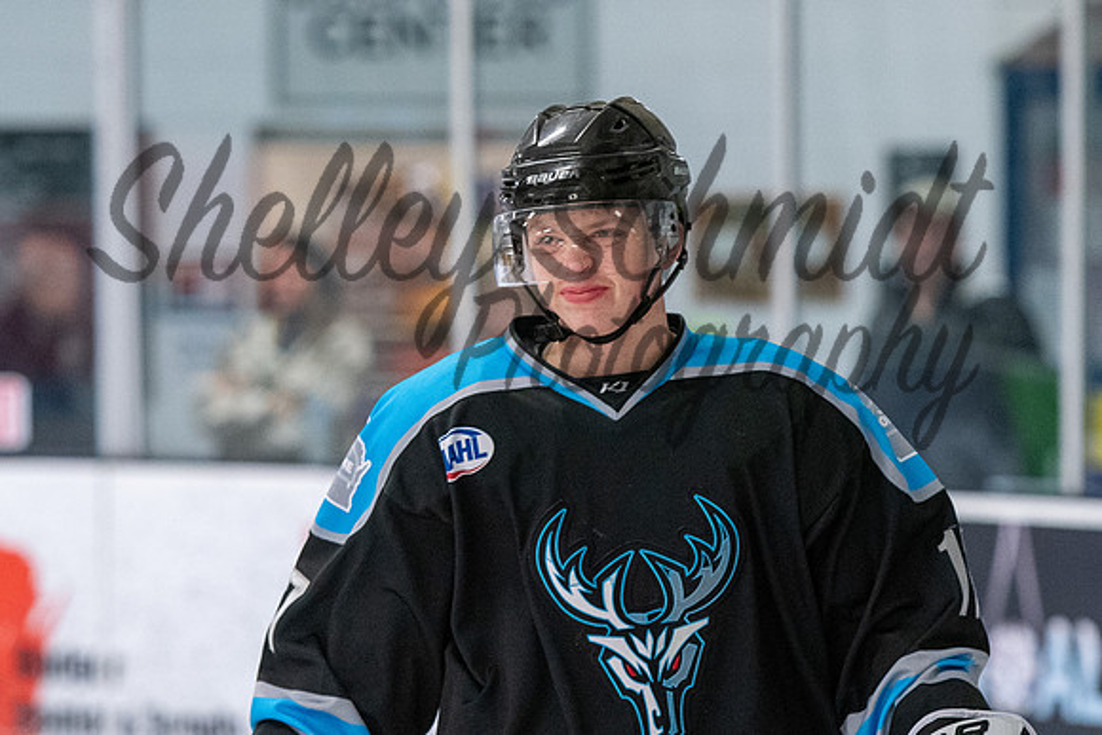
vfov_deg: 4.2
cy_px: 260
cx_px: 556
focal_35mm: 330
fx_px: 10091
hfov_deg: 6.3
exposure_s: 1/800
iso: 2000
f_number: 3.2
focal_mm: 150
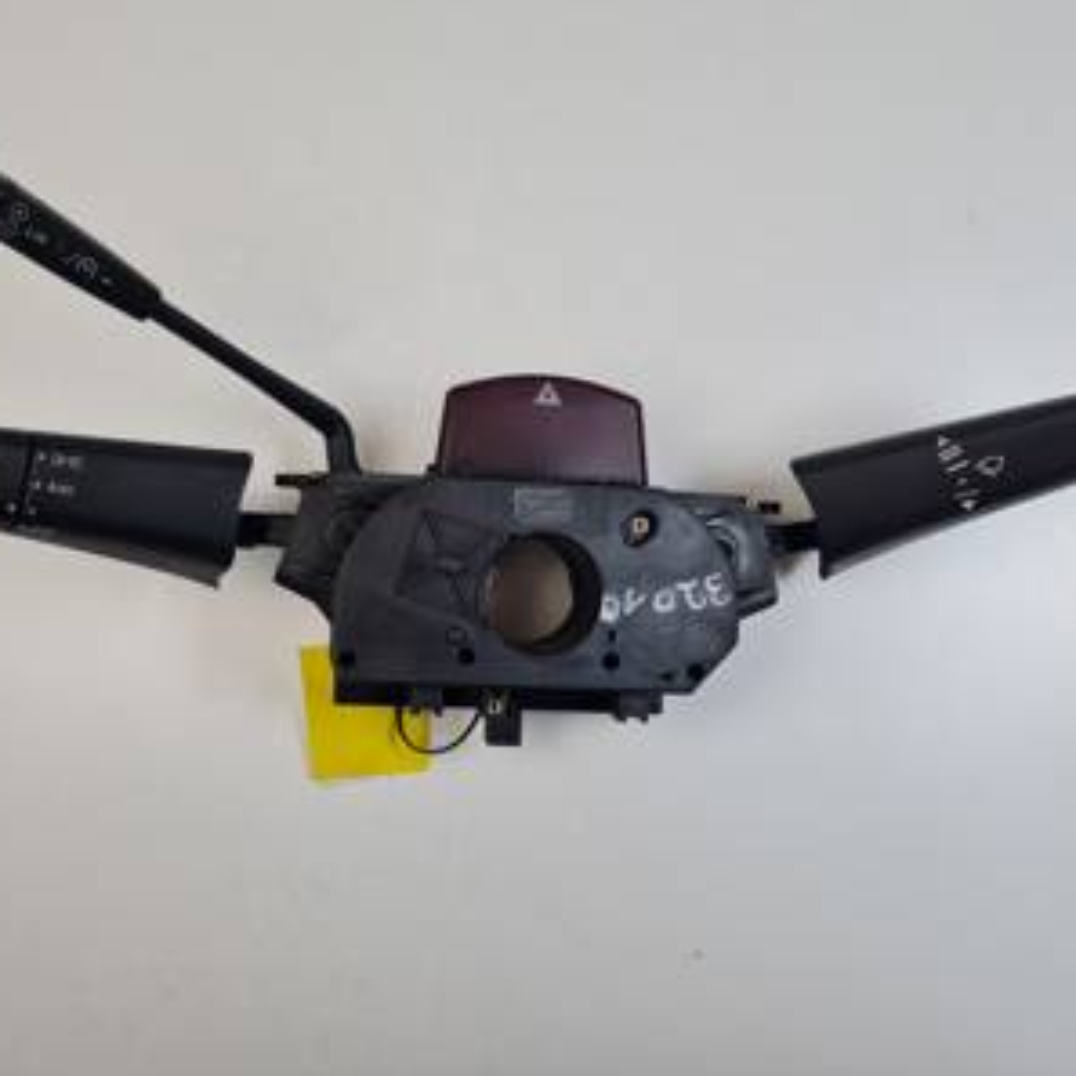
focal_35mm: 31
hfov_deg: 52.5
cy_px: 536
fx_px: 1090
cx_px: 504
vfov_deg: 52.5
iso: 50
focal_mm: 5.4
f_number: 1.8
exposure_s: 1/355
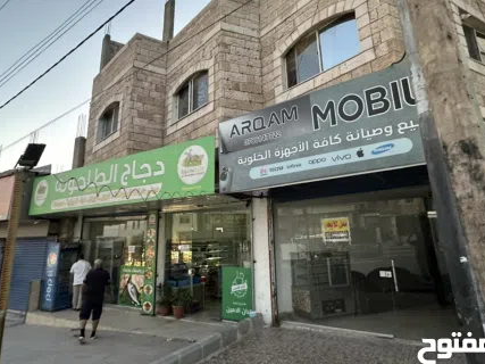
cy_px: 164
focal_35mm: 21
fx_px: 294
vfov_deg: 63.3
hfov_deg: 79.0
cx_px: 246
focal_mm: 2.22
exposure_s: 1/50
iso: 400
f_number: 2.2
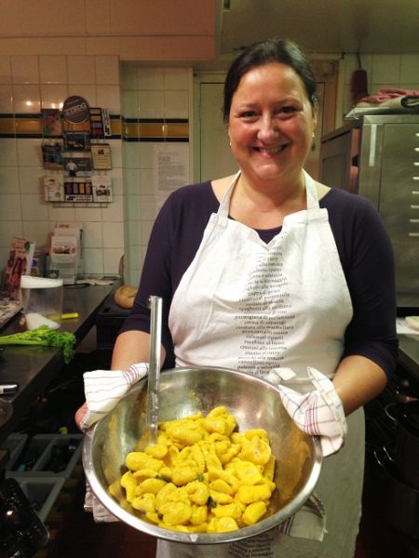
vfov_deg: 55.4
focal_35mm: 33
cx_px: 210
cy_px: 279
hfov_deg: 42.9
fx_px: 533
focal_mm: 4.13
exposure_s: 1/20
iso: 160
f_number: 2.4
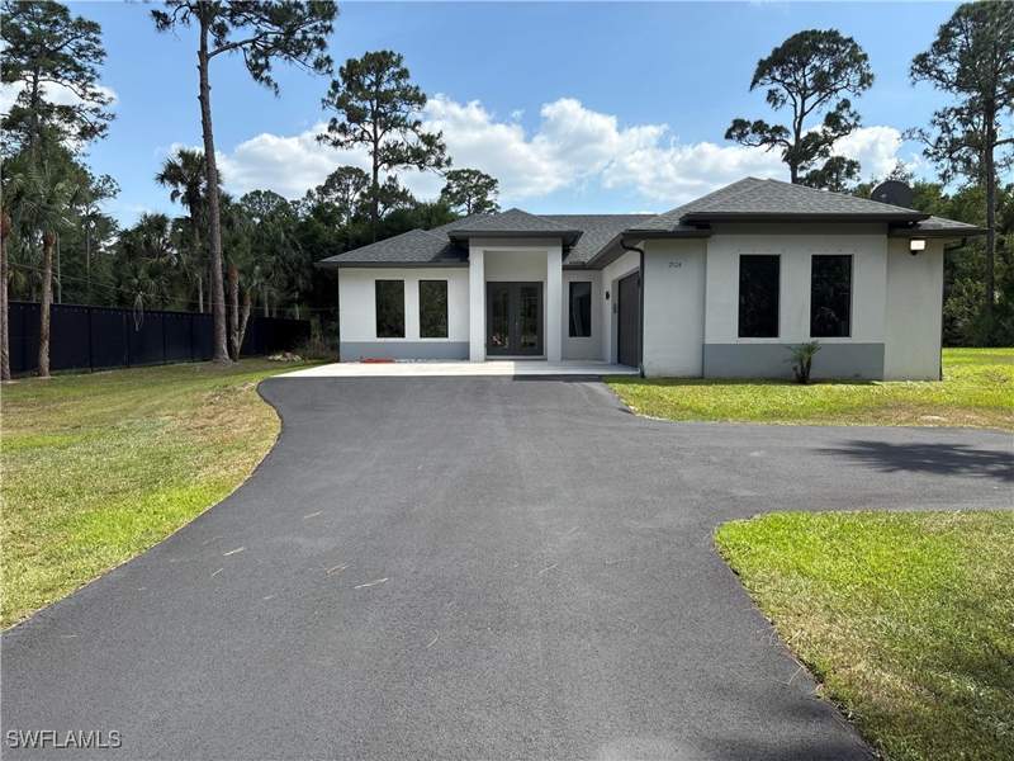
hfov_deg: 67.3
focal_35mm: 26
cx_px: 507
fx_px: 762
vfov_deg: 53.1
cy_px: 380
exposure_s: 1/2639
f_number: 1.6
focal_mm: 5.96
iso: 50
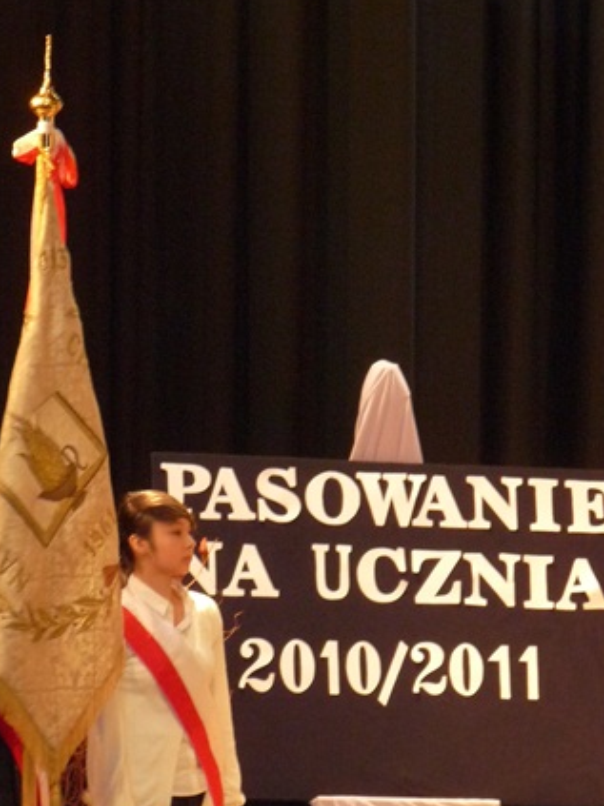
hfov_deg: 5.7
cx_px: 114
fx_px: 6075
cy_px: 585
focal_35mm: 261
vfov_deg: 7.6
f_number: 3.6
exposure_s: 1/8
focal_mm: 24.5
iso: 400
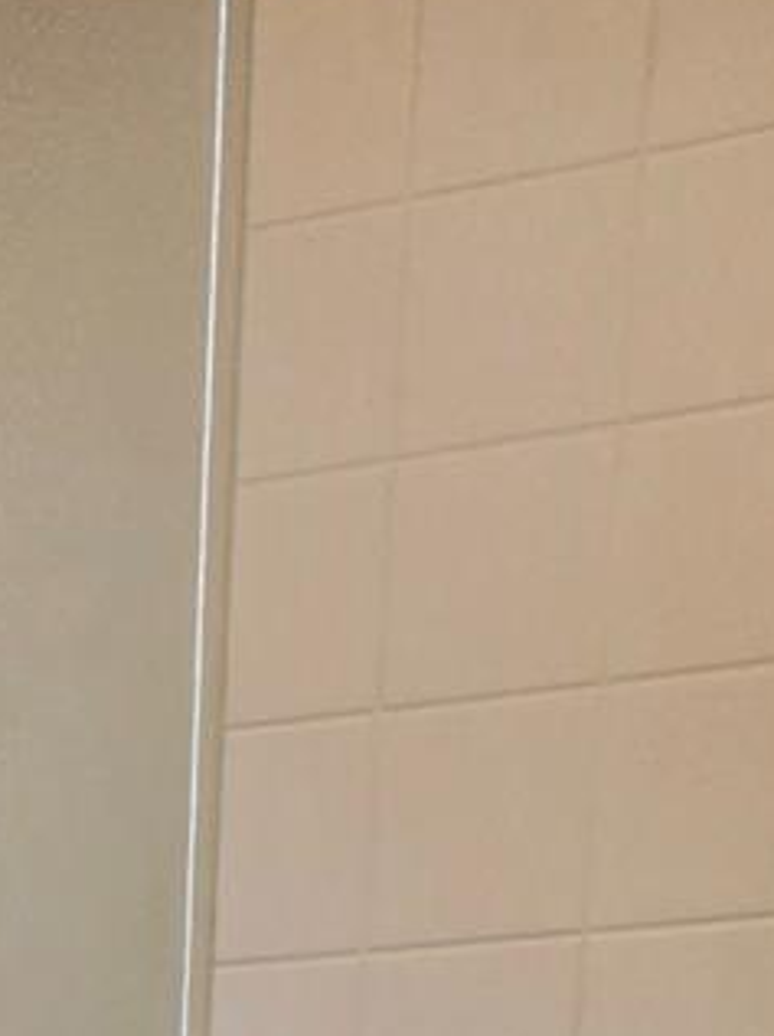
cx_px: -325
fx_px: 3256
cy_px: 2405
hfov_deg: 13.0
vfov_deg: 13.6
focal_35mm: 109
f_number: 1.7
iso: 400
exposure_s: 1/120
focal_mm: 6.3
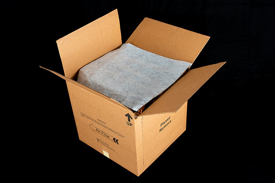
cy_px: 92
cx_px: 138
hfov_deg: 42.7
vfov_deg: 29.3
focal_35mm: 46
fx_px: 351
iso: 160
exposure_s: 1/125
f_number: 8
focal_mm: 46
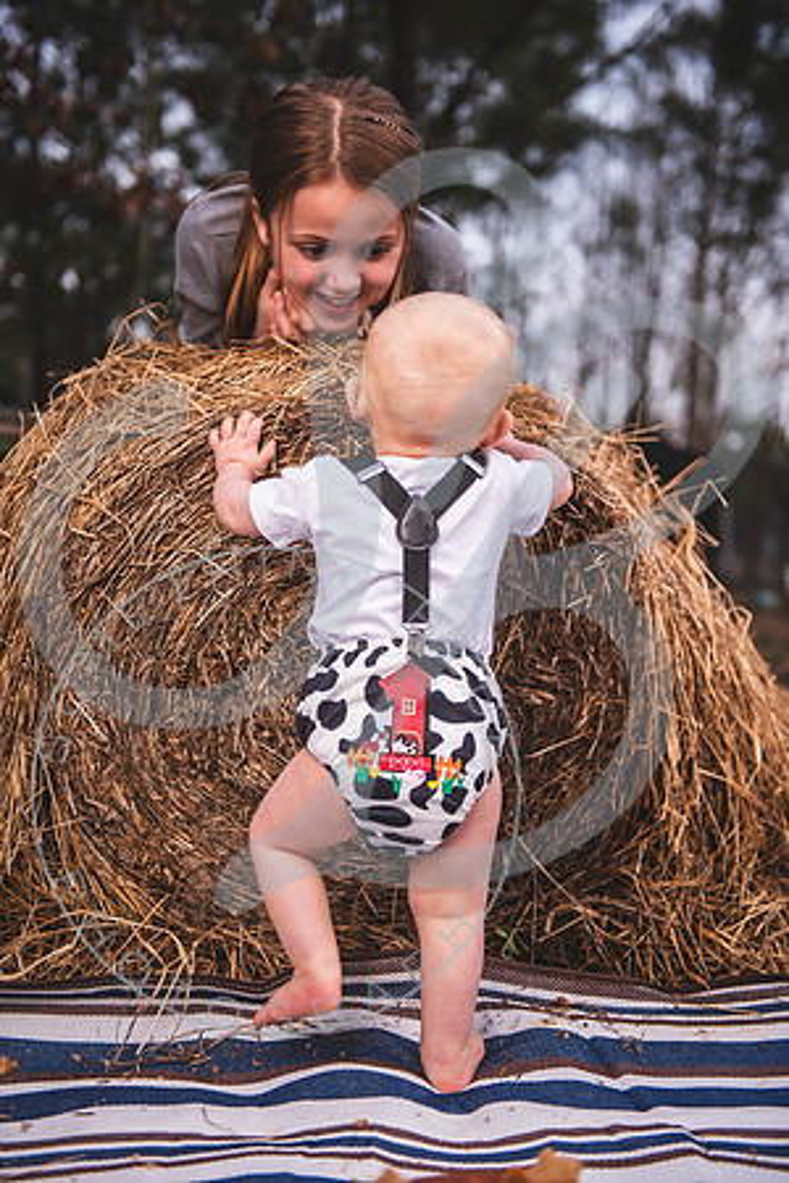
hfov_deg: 27.0
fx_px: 1644
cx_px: 394
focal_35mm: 50
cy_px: 592
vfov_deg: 39.6
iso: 200
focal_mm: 50
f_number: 2.8
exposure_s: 1/250
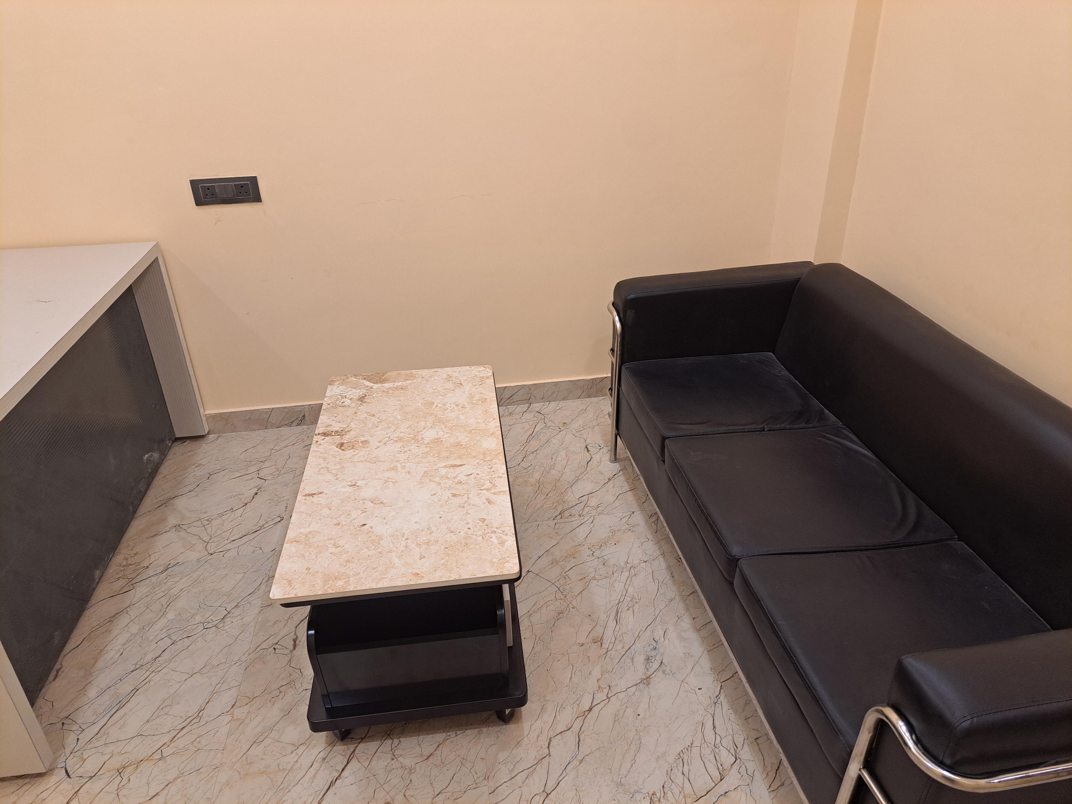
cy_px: 402
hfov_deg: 71.6
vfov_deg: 56.8
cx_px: 536
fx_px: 743
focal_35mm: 24
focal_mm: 5.23
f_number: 1.8
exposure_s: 1/50
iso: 160
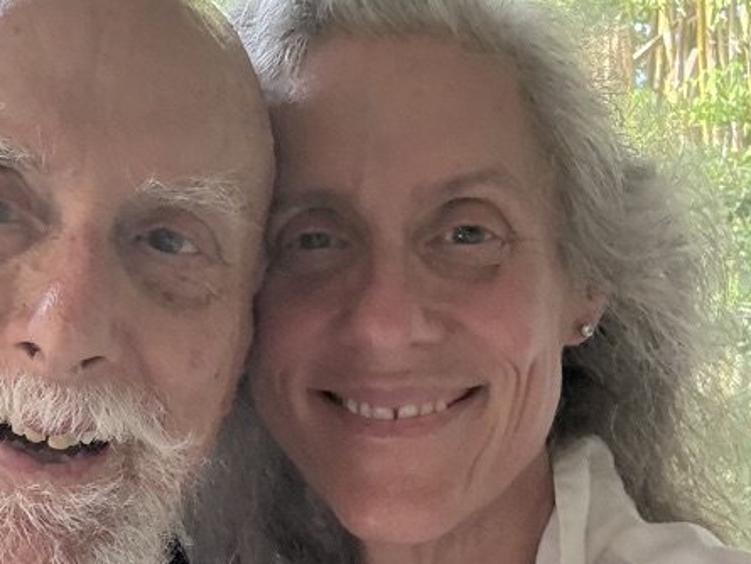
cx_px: 187
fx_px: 1497
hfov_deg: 27.8
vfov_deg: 21.3
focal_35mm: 69
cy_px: 321
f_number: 1.9
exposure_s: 1/60
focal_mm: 2.69
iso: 200
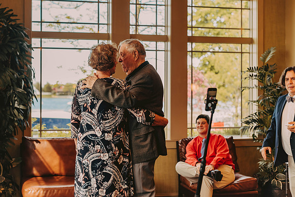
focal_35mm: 61
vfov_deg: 22.4
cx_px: 118
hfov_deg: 32.9
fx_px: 498
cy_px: 83
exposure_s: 1/320
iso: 200
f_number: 2.2
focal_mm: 50
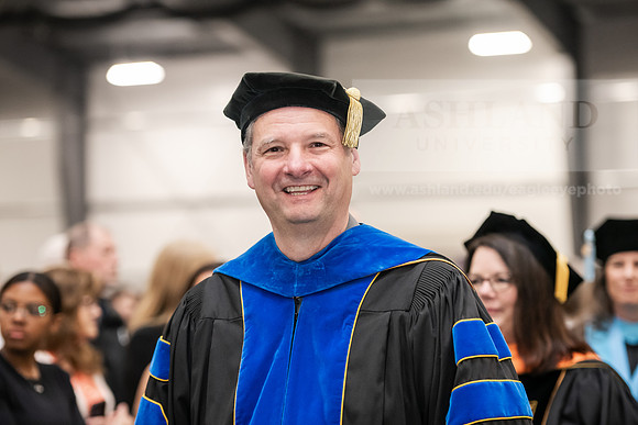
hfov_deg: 18.3
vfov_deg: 12.2
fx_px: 1985
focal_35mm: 112
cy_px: 212
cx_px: 319
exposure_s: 1/200
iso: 2500
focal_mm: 112
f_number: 3.2
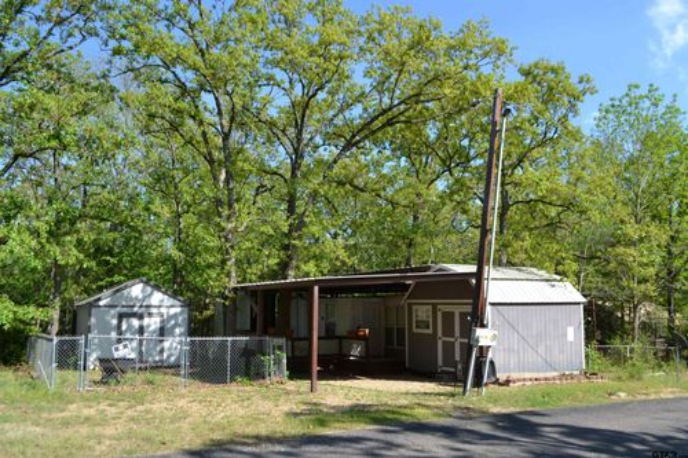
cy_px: 229
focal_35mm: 27
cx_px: 344
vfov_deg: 47.9
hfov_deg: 67.4
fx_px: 516
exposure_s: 1/200
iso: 100
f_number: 7.1
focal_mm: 18
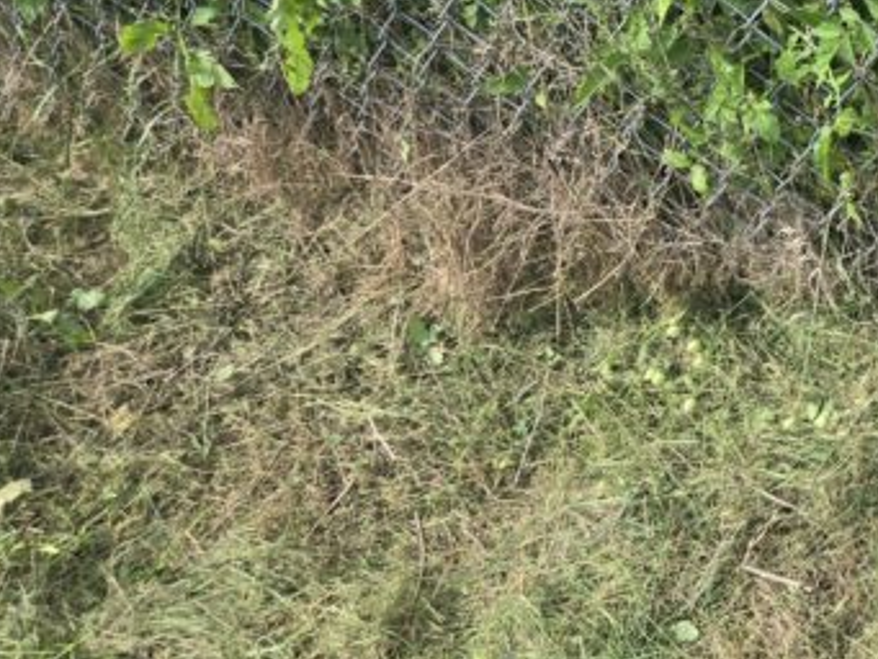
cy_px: 64
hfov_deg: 23.0
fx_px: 1751
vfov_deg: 20.9
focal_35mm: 69
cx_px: 1308
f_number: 1.8
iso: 25
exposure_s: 1/432
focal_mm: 5.4
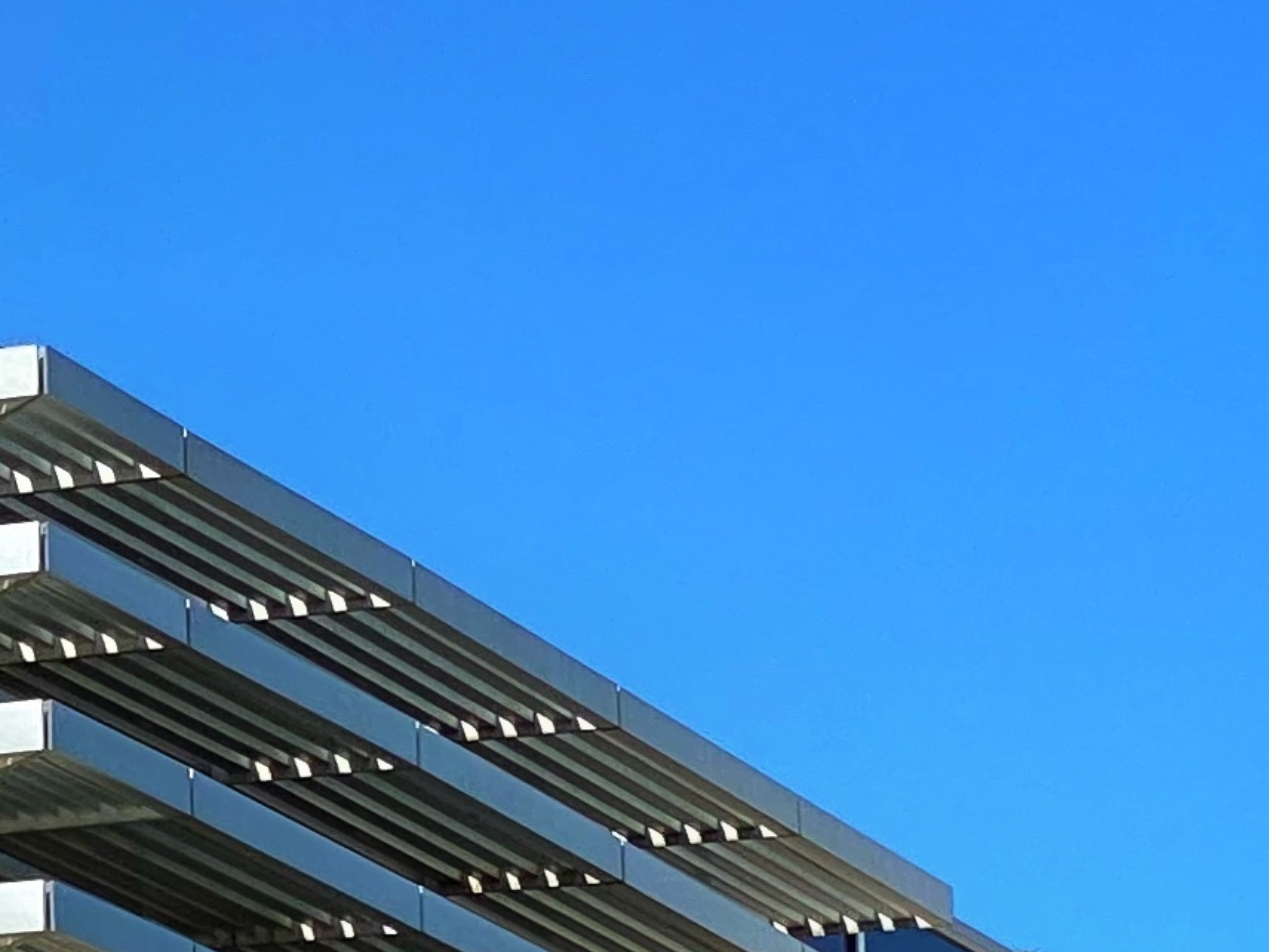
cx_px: -1429
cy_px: 994
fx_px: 8982
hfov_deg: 7.7
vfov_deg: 6.0
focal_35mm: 245
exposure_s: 1/1170
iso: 20
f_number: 2
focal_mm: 6
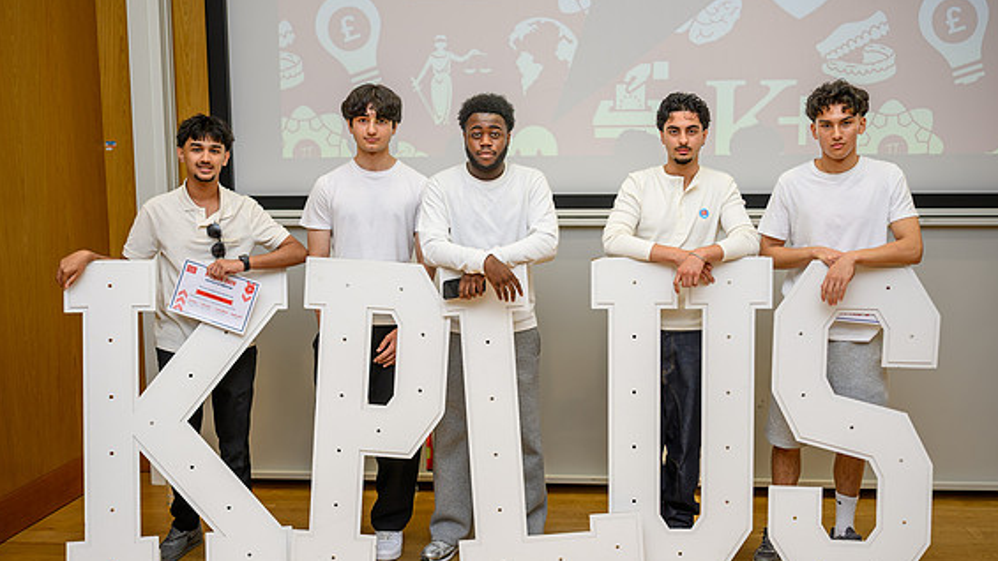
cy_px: 292
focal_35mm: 38
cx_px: 505
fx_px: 1006
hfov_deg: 52.8
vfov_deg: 31.2
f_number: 2.2
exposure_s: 1/200
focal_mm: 35
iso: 200
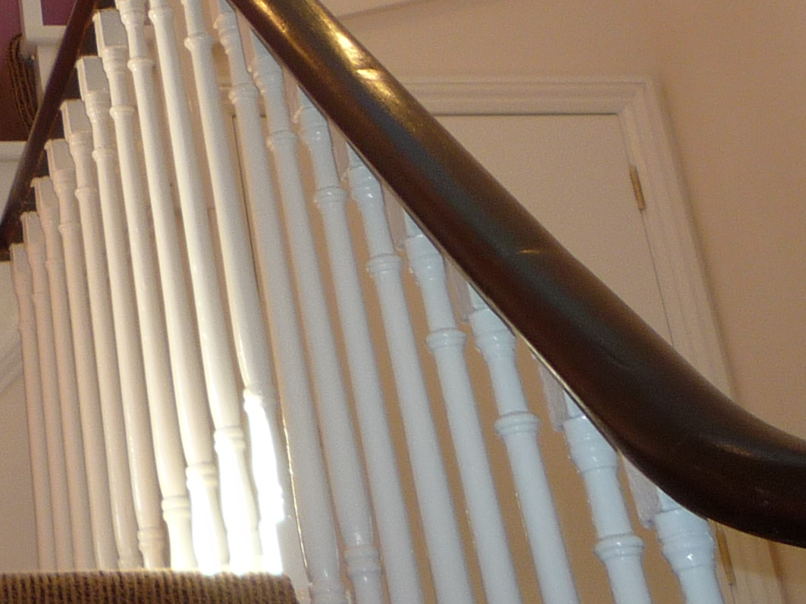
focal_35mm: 103
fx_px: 2398
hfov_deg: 17.8
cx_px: -250
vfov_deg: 13.5
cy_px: -302
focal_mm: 5.2
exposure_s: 1/30
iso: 100
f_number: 3.3
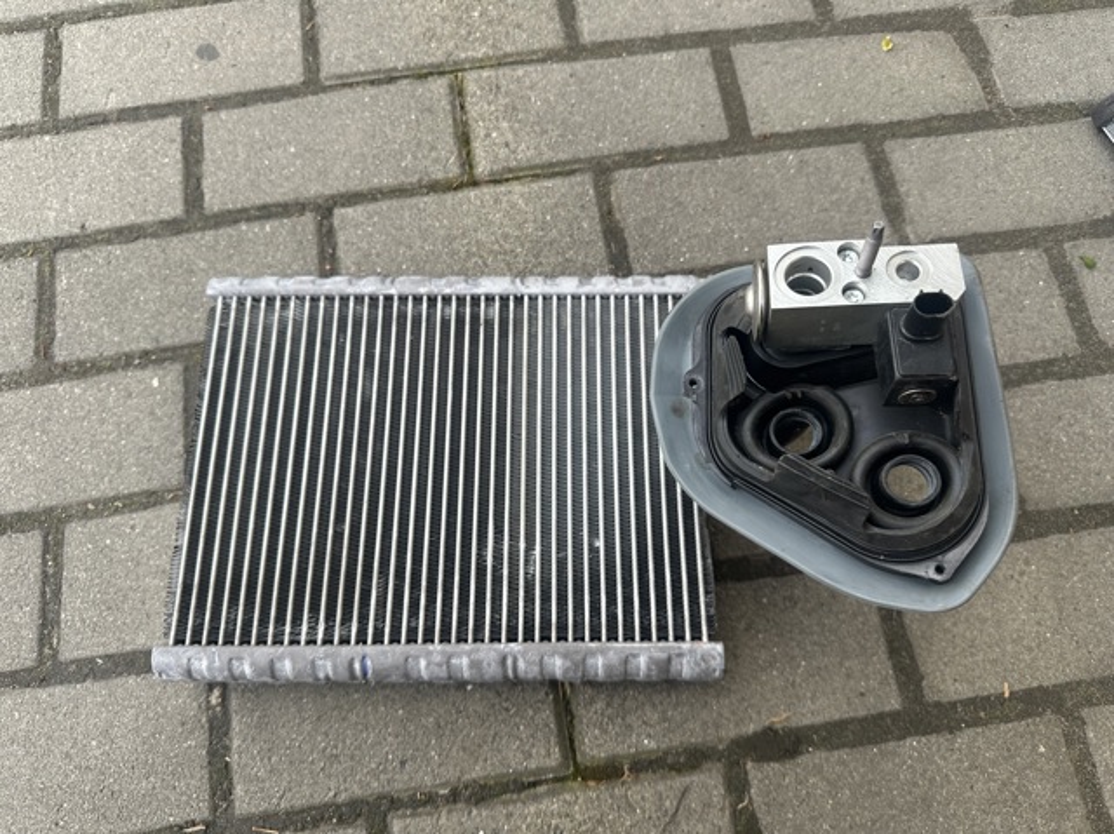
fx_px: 772
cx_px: 557
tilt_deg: -70.0
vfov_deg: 56.8
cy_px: 417
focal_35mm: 24
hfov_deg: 71.6
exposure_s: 1/494
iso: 80
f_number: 1.78
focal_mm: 6.86
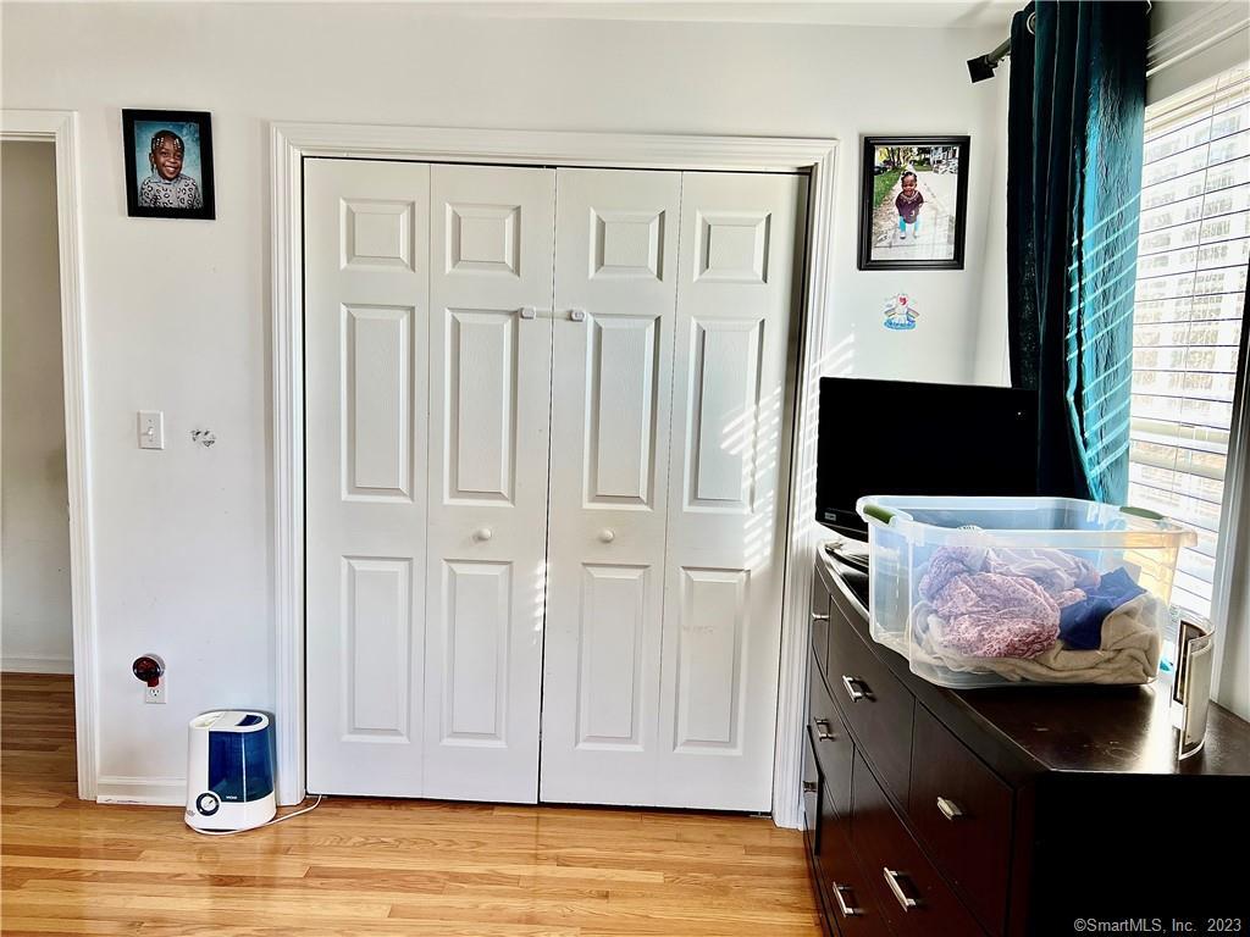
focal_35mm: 26
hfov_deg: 67.3
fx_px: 939
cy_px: 468
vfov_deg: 53.1
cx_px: 625
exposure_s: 1/121
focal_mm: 5.7
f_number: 1.5
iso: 40
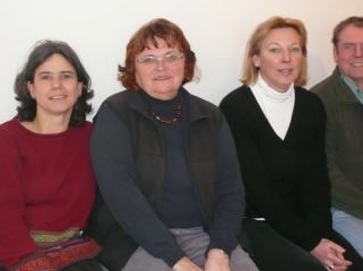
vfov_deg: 23.2
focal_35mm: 63
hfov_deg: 30.7
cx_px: 204
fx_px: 660
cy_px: 116
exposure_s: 1/30
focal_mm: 8.8
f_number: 3.8
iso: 250
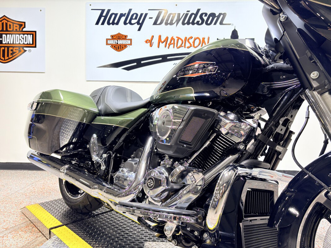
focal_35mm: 26
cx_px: 166
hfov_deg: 67.3
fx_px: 249
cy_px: 124
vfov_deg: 53.1
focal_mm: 5.96
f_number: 1.6
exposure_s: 1/120
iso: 80
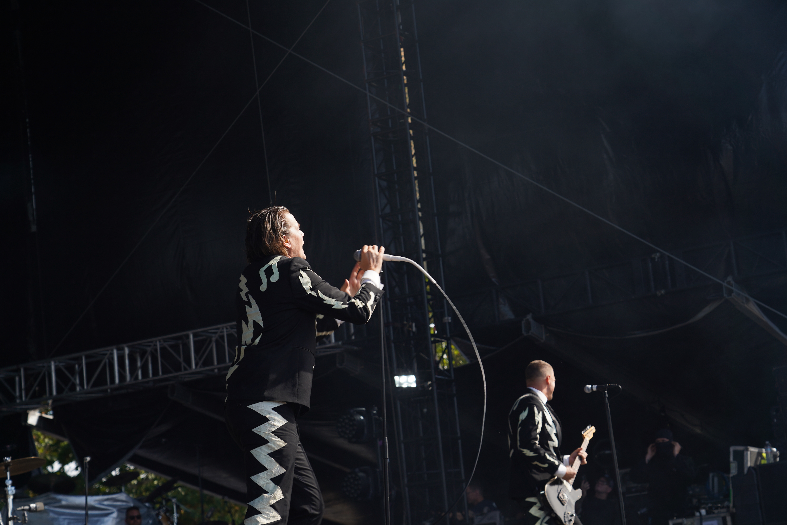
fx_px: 1771
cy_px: 262
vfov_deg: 16.9
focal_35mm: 81
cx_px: 394
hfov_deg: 25.1
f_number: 6.3
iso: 100
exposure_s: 1/200
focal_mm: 81
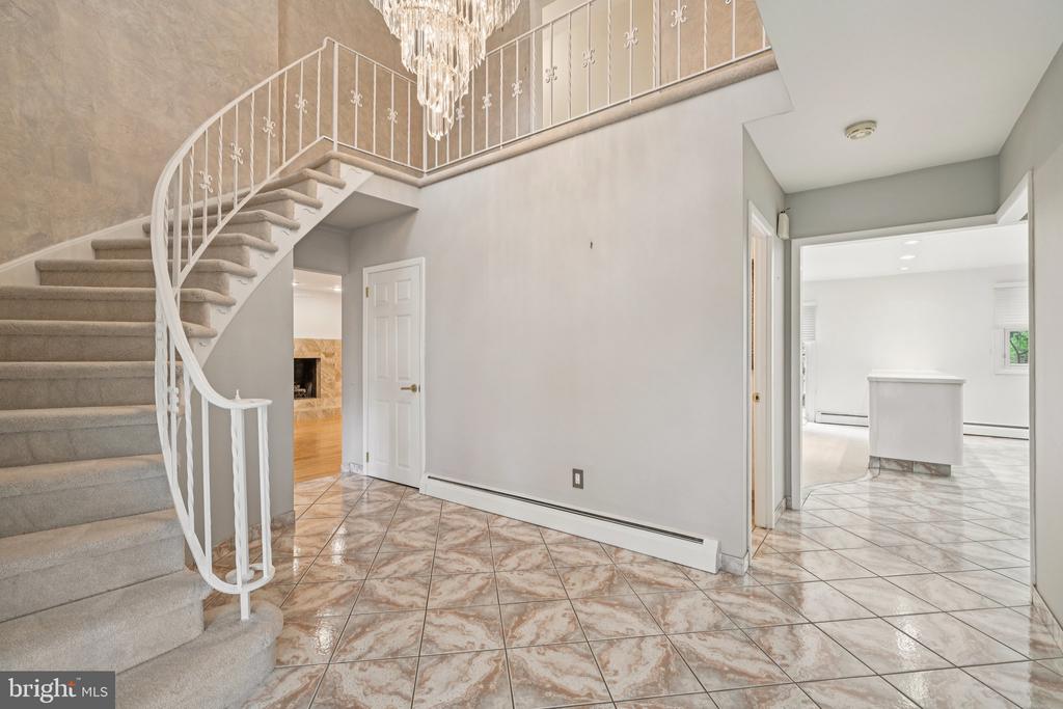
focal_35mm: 15
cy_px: 354
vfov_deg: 77.3
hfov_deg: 100.4
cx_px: 532
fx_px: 443
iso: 400
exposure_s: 1/8
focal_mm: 15
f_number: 8
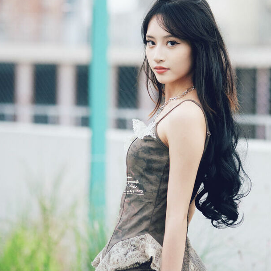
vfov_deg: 9.4
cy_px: 146
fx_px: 1656
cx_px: 153
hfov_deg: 9.4
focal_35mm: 187
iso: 800
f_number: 1.8
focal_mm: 85
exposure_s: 1/400
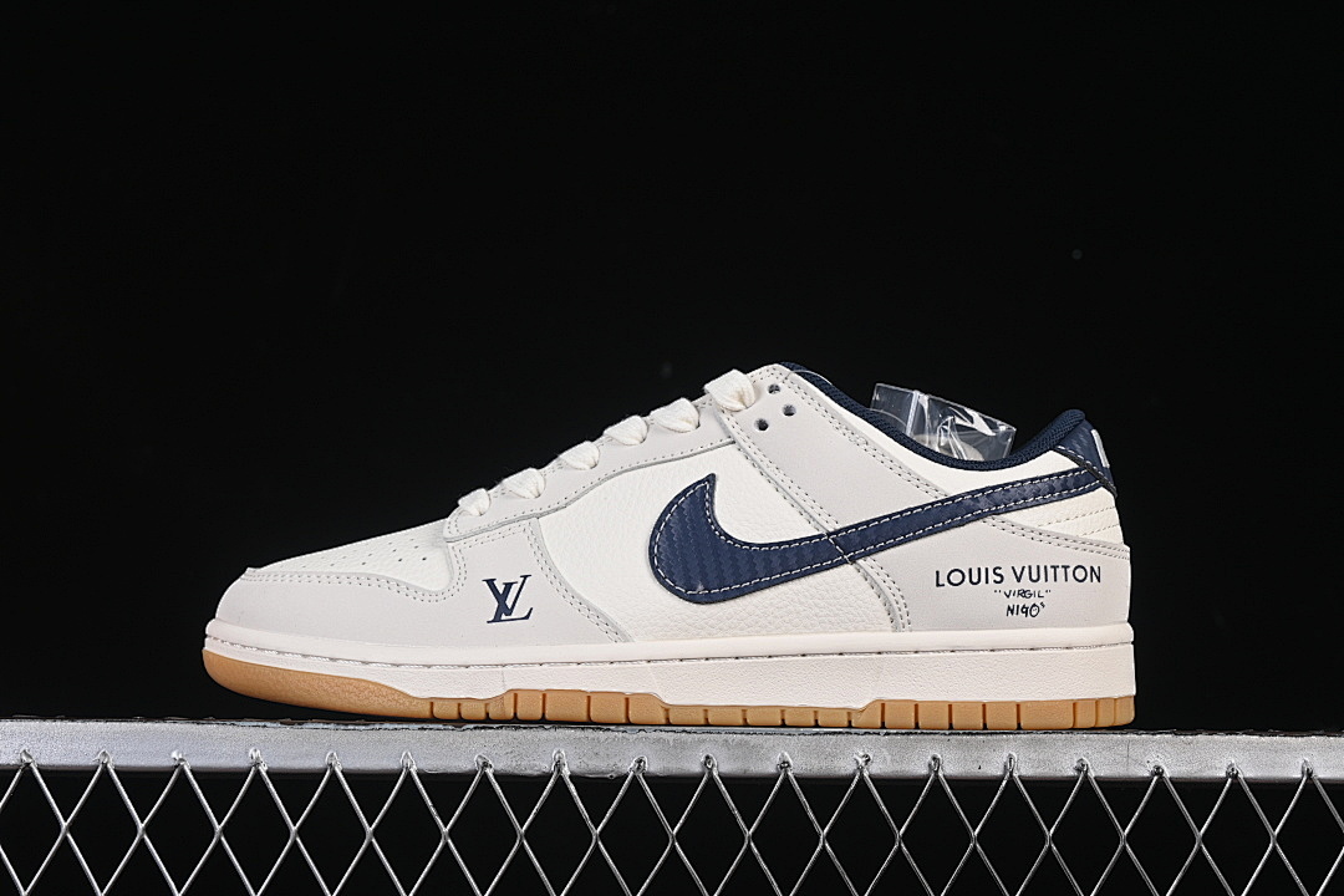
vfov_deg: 18.2
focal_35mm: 75
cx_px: 672
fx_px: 2800
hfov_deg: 27.0
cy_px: 448
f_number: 8
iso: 160
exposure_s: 1/80
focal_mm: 50
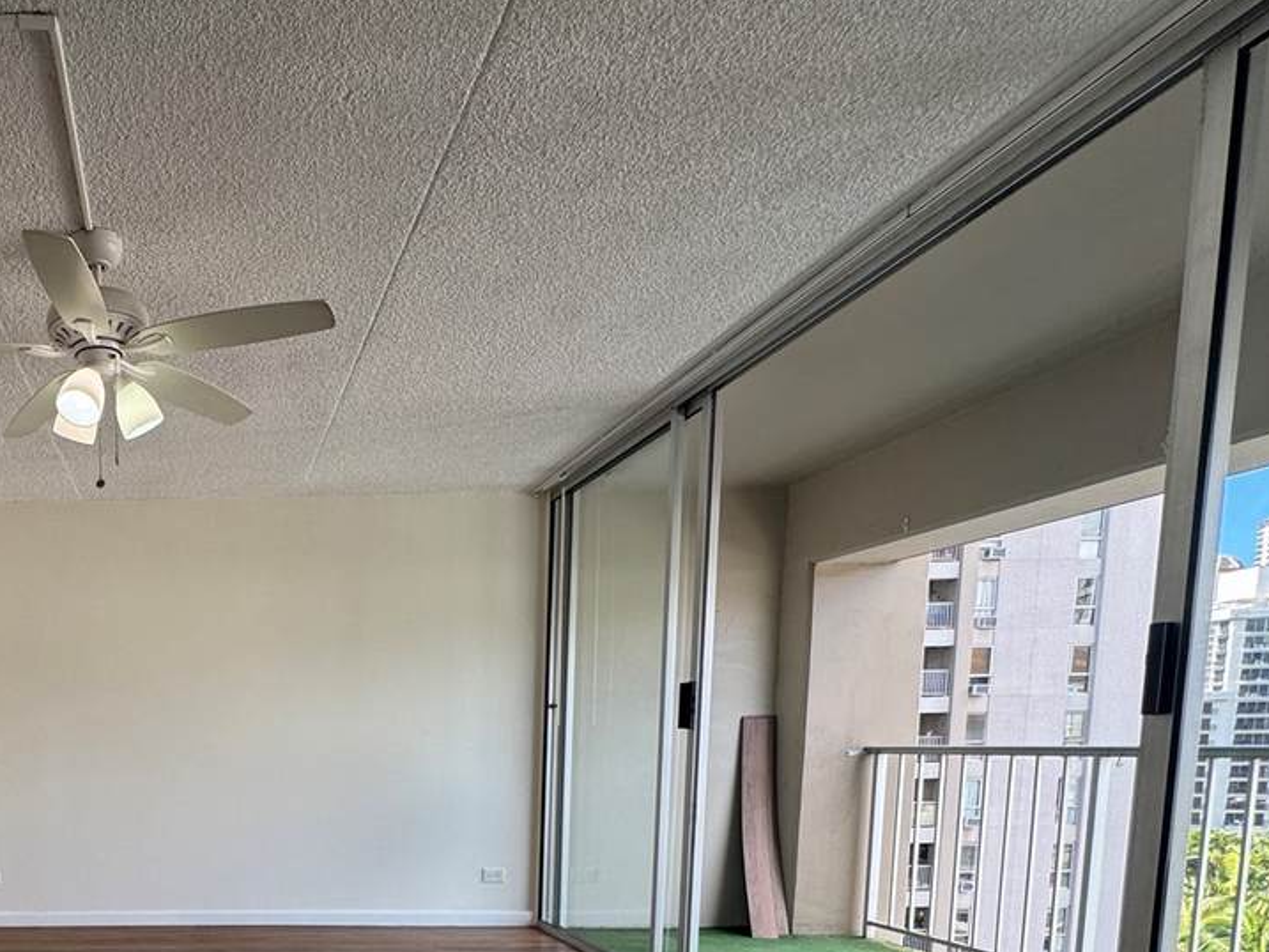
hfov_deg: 60.4
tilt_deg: -6.1
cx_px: 161
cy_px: 839
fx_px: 917
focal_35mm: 25
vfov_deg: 49.5
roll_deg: +0.7
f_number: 2.2
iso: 40
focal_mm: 2.22
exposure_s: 1/181
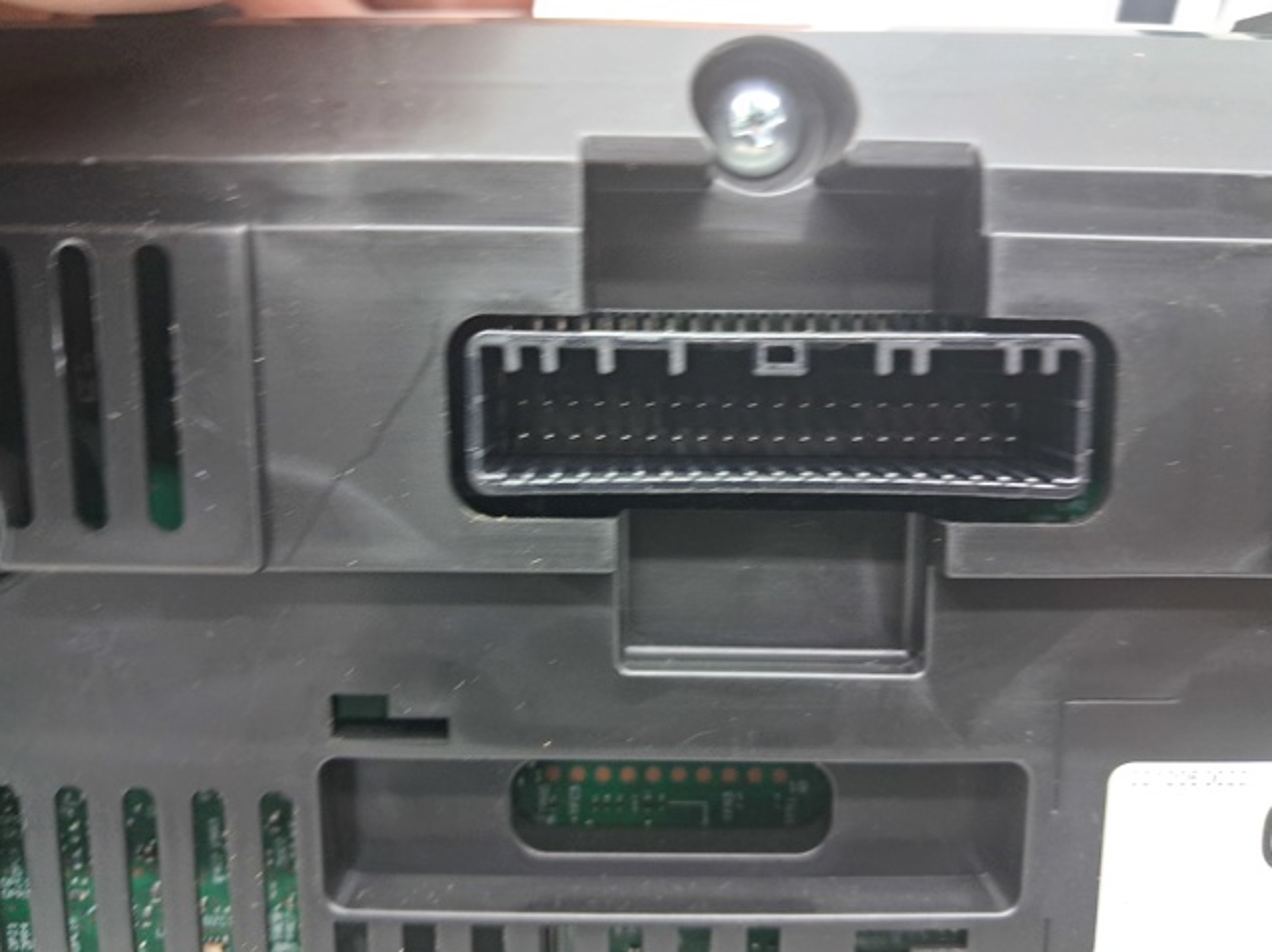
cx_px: 636
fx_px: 991
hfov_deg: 65.4
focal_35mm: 27
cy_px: 476
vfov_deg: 51.3
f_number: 1.8
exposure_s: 1/50
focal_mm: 4
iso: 200
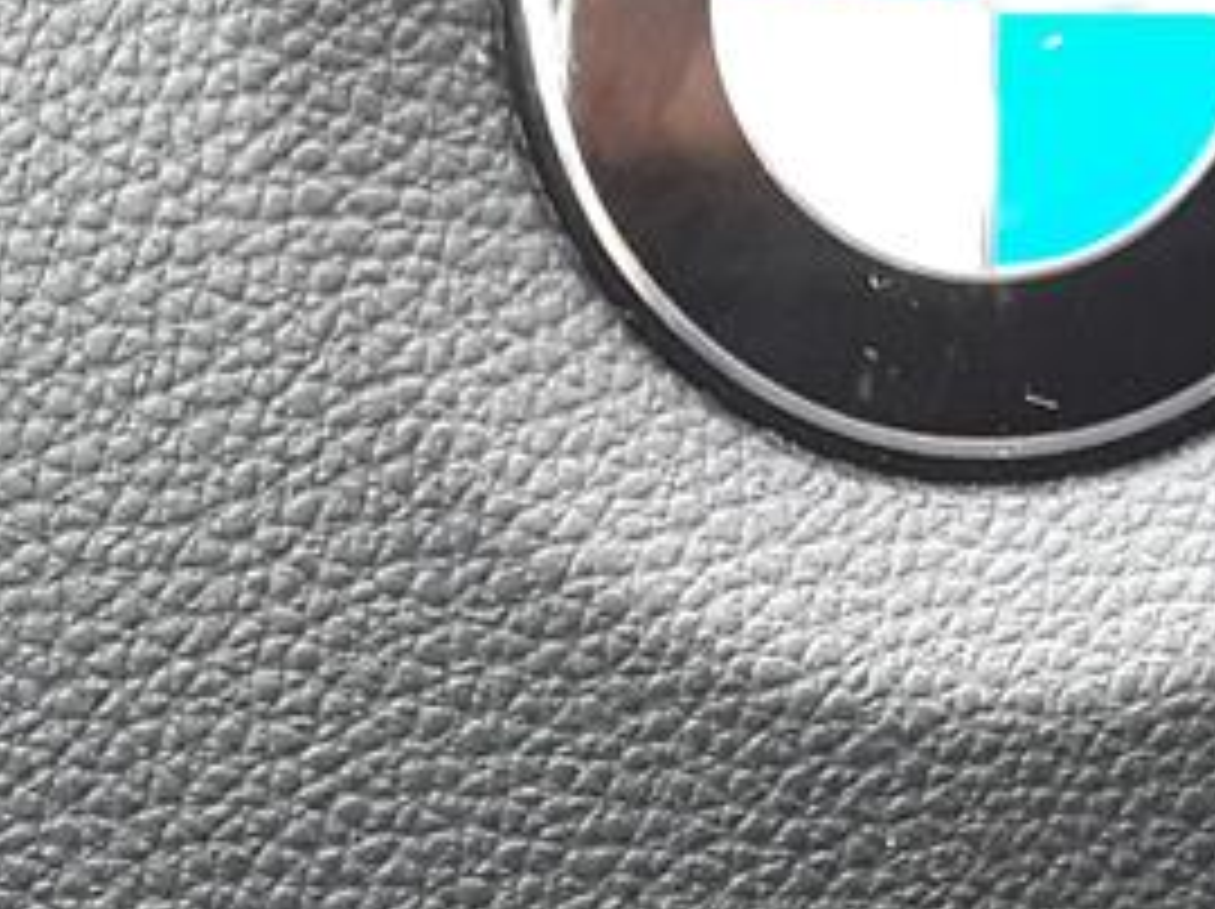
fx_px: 5155
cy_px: 806
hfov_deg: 13.4
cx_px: 918
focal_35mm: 147
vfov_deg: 10.0
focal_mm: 3.7
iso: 160
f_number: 1.9
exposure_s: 1/33
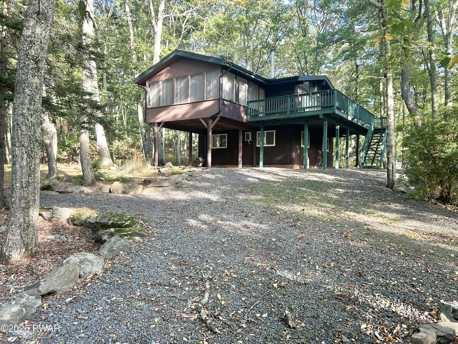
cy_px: 172
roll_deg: -0.4
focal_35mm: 26
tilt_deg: -0.7
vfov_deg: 53.1
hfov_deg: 67.3
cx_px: 229
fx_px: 344
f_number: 1.5
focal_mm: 5.7
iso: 100
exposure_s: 1/121
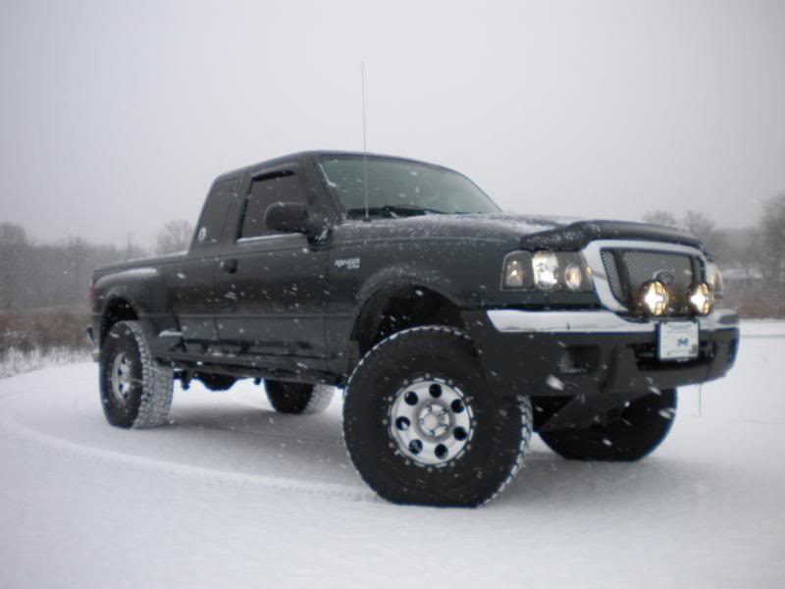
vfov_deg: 40.7
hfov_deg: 52.6
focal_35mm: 35
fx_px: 794
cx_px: 392
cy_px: 294
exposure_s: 1/234
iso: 80
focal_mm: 6.3
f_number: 3.1
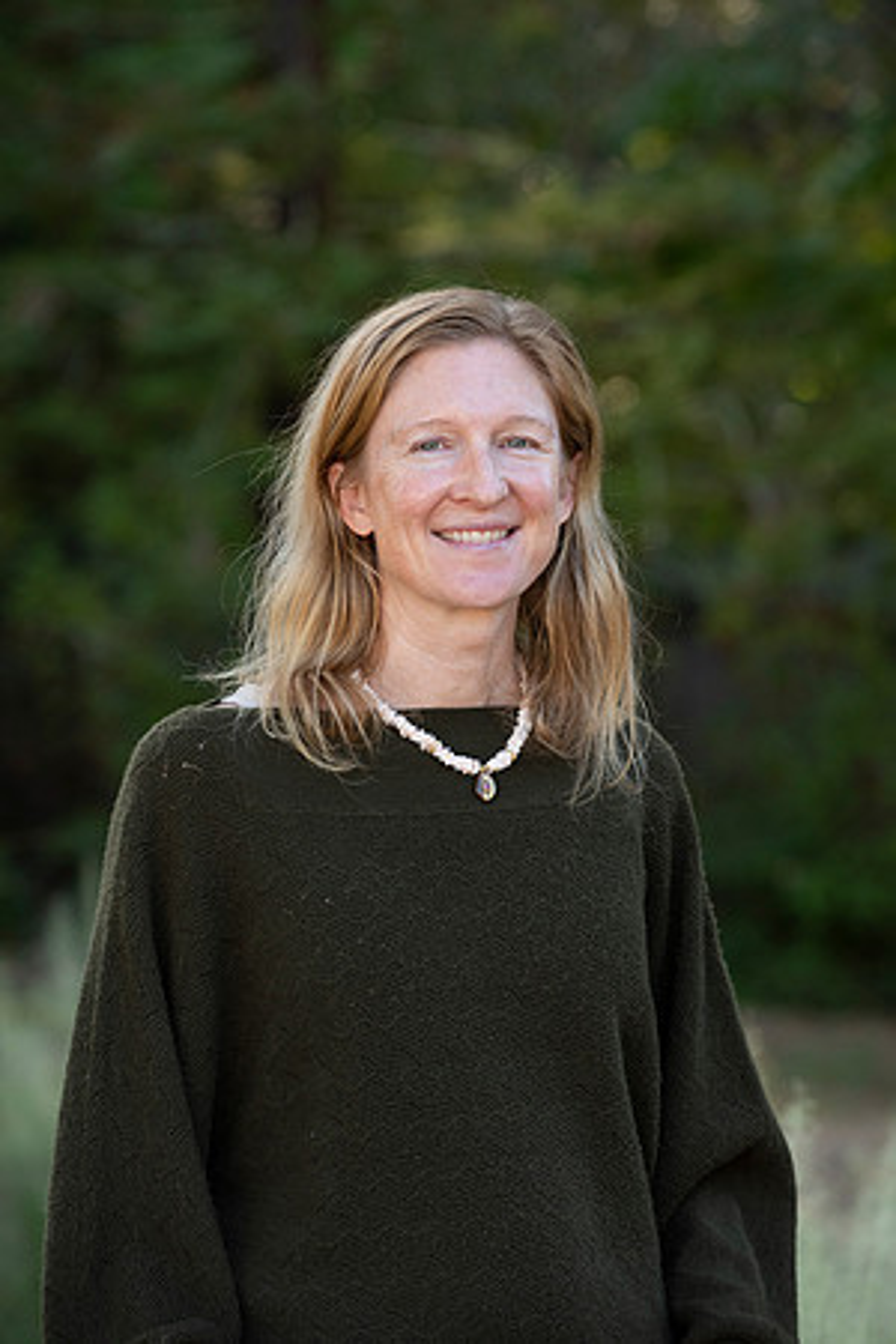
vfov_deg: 13.7
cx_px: 448
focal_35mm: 150
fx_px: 5600
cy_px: 672
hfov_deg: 9.1
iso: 500
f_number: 5
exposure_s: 1/250
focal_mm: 150
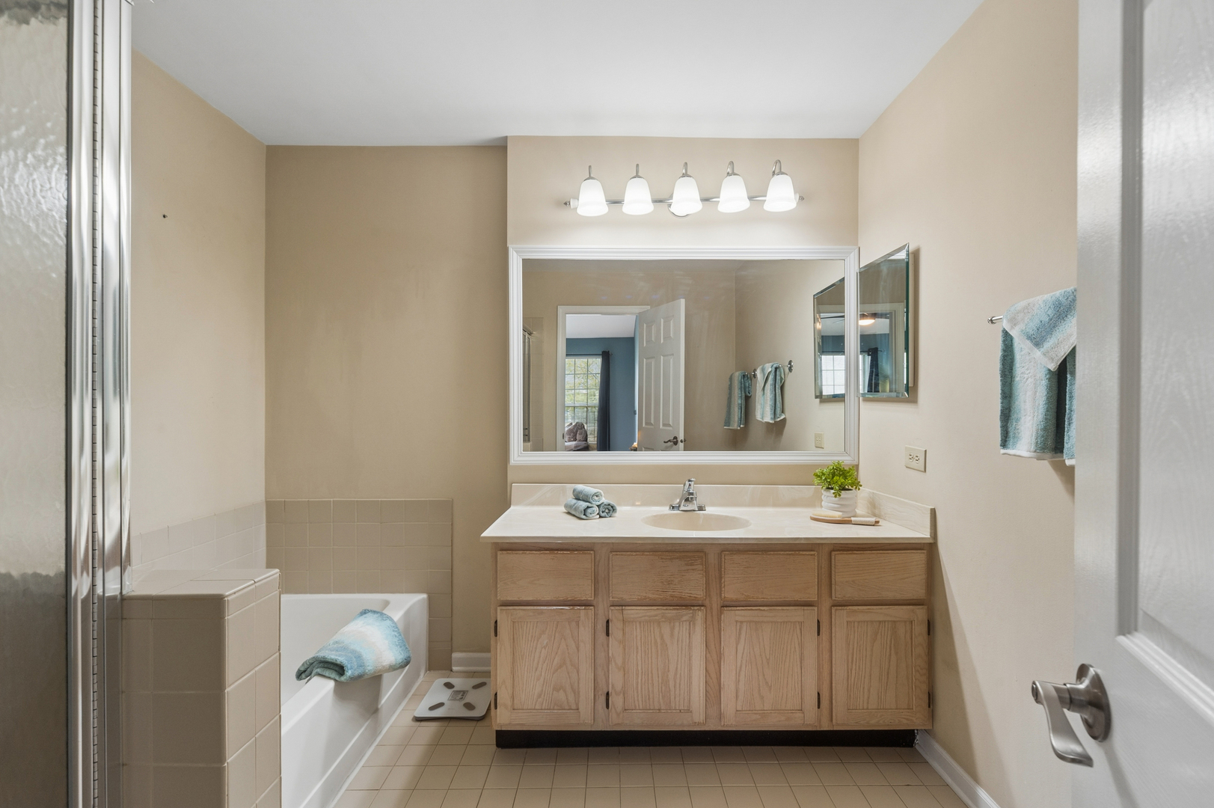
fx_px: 506
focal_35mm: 15
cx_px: 607
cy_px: 404
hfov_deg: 100.4
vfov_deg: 77.3
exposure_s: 1/30
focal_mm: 15
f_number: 8
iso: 400
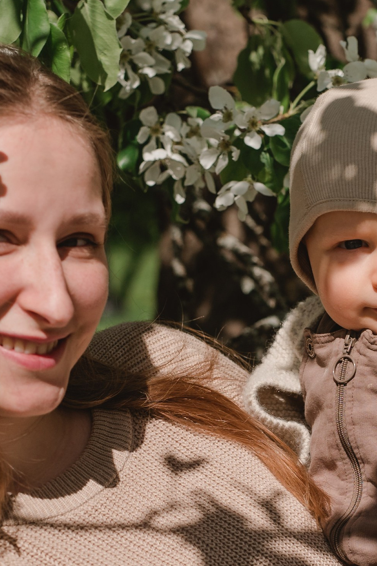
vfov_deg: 14.7
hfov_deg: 9.8
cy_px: 462
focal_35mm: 139
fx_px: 2185
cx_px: 311
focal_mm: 50
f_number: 3.5
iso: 200
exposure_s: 1/6400
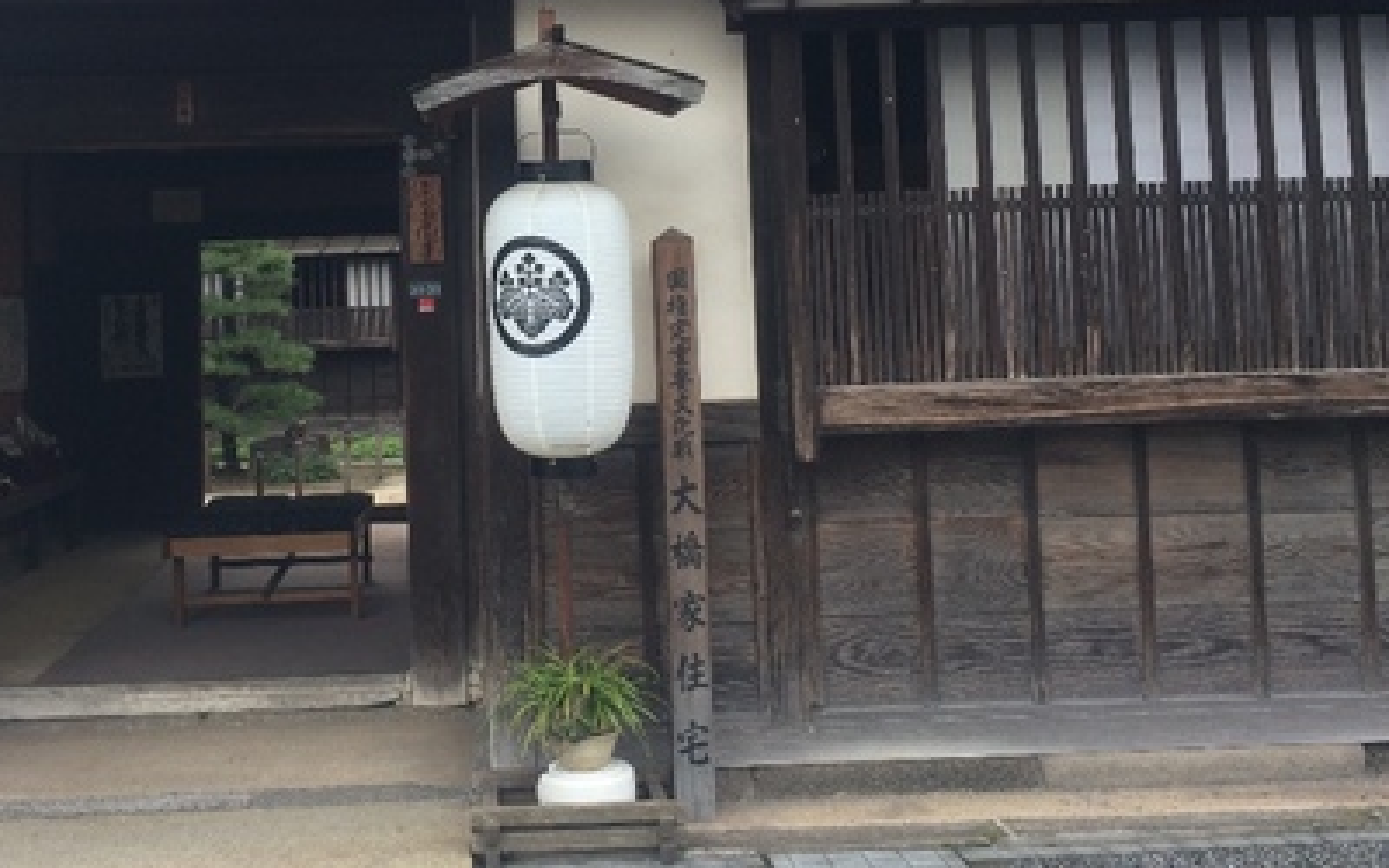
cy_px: 201
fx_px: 1628
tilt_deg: +4.5
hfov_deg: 45.8
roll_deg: +3.0
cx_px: 528
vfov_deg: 29.3
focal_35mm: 43
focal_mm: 4.15
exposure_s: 1/170
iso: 32
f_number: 2.2
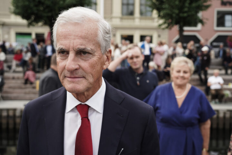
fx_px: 277
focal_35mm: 43
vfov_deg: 31.2
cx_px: 116
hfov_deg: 45.4
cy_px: 78
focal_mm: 43
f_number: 5
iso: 320
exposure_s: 1/400
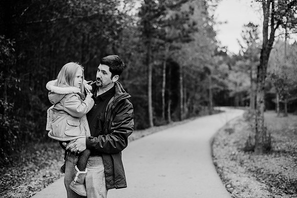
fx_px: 413
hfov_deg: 39.6
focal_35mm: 50
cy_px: 99
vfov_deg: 27.0
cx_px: 148
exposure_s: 1/800
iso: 320
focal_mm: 50
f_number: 2.2
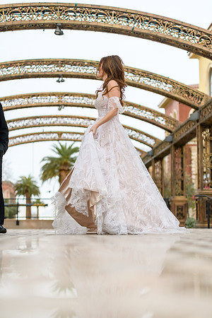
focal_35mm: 70
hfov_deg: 19.5
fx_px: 618
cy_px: 159
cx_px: 106
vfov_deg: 28.8
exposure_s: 1/3200
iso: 400
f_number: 2.8
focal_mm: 70
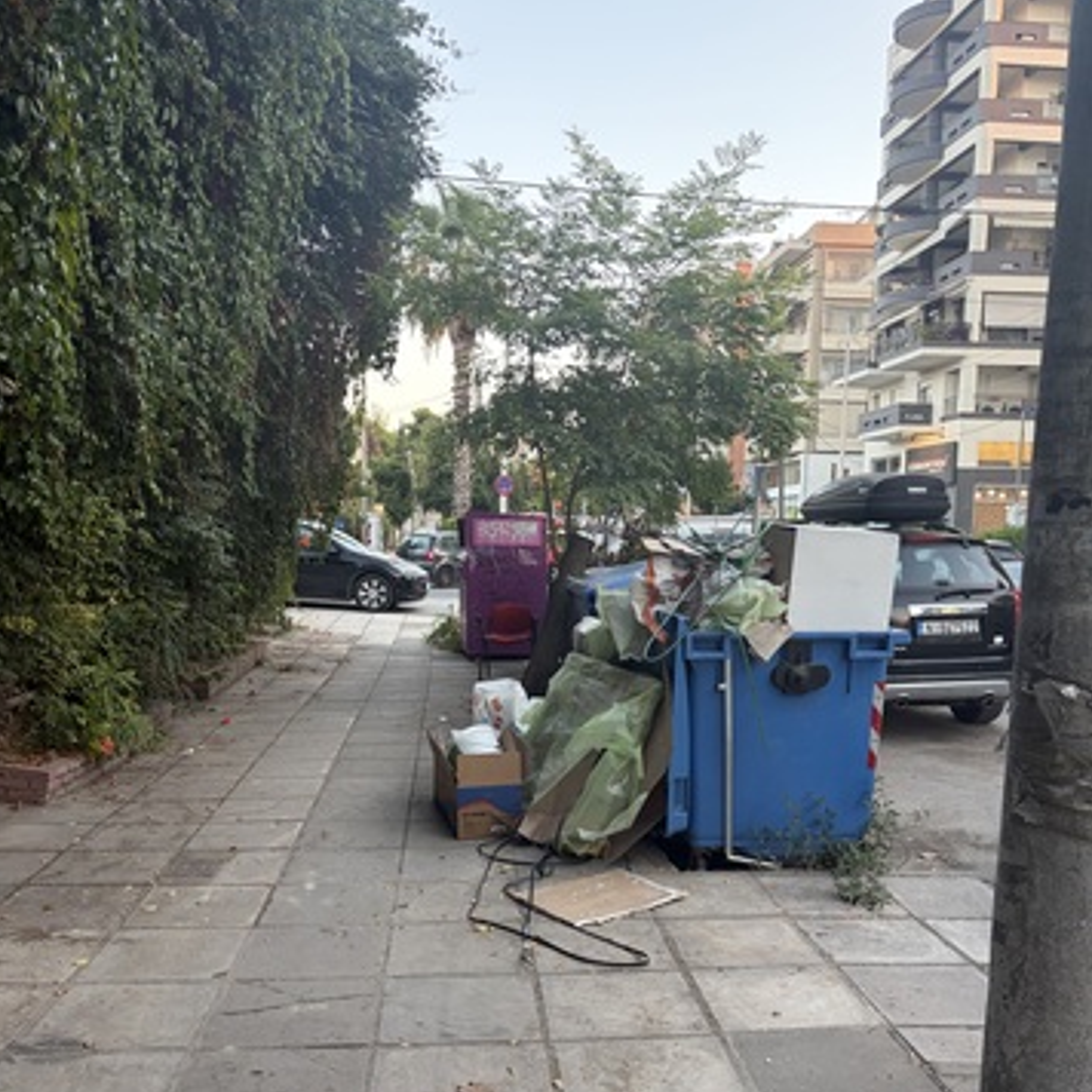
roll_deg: -0.6
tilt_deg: -6.6
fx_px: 1106
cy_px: 693
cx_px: 543
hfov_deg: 52.5
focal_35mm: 31
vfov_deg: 51.9
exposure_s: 1/122
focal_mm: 5.96
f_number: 1.6
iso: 100
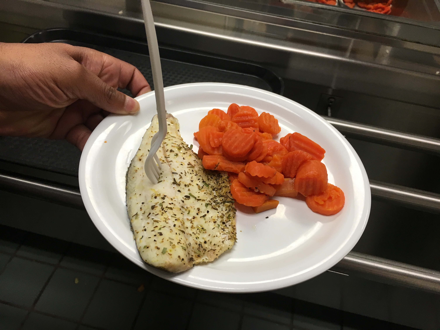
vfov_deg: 48.2
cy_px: 165
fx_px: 369
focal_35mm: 29
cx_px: 220
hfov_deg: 61.7
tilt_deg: -45.9
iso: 40
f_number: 2.2
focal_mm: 4.15
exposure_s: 1/30
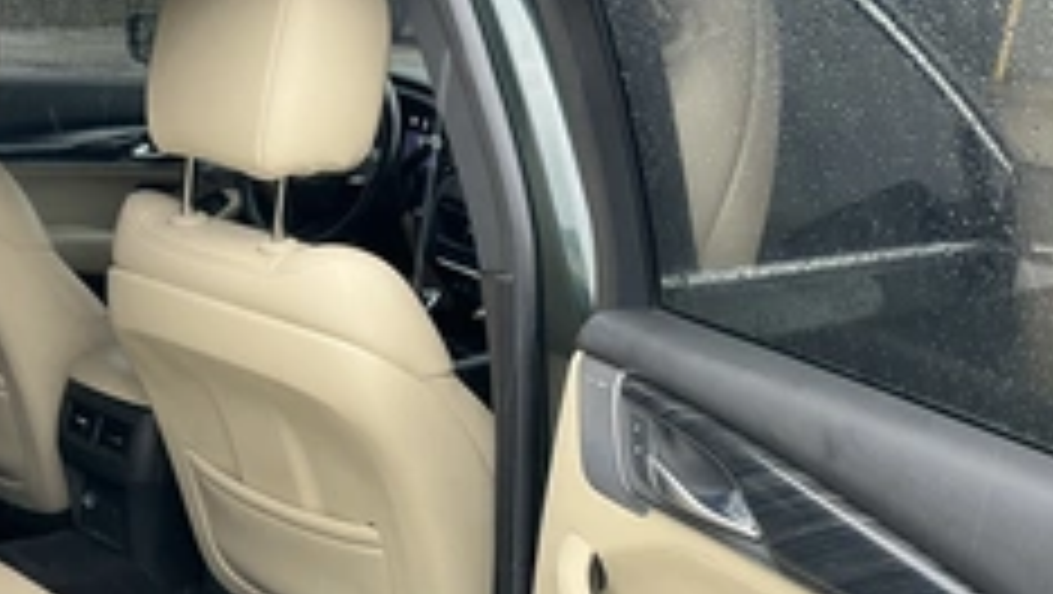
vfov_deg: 21.3
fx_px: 1509
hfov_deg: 38.4
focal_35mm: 54
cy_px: 626
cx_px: 482
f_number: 1.8
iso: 40
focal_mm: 3
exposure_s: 1/122
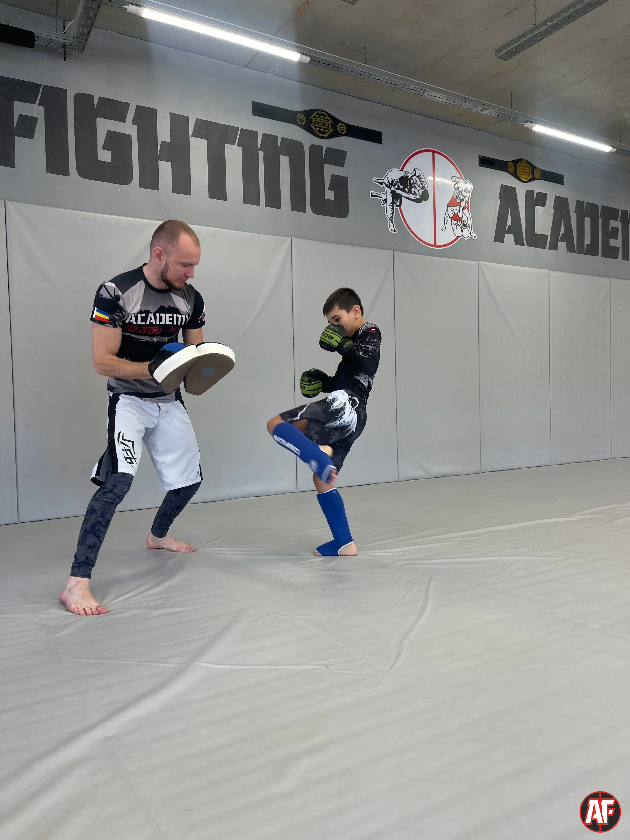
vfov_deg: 69.4
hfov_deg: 54.9
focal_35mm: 25
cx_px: 315
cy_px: 420
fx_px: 607
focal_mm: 5.1
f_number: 1.6
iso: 40
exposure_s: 1/100
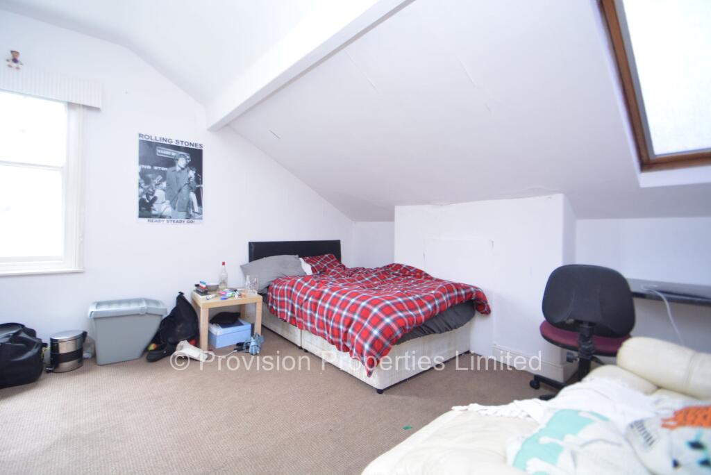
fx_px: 296
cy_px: 238
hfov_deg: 100.4
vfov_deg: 77.4
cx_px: 356
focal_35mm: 15
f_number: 3.5
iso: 1100
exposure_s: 1/30
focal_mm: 10
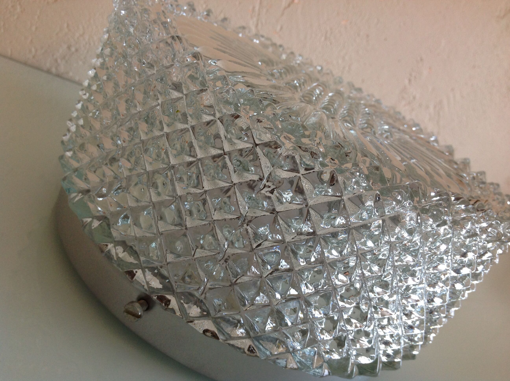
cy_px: 190
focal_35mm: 35
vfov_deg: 40.6
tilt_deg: -20.2
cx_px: 255
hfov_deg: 52.7
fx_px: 515
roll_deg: -30.0
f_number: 2.4
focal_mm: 4.28
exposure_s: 1/15
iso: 100
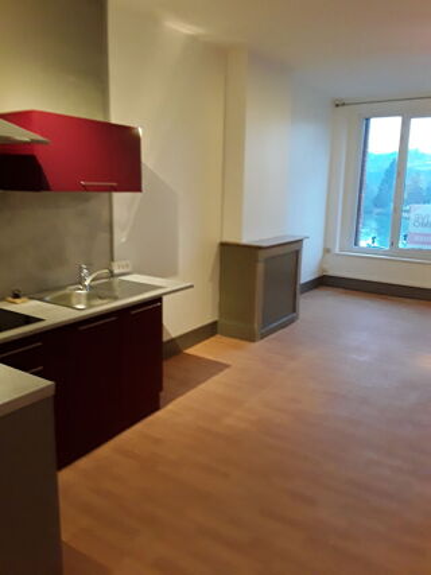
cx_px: 216
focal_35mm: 27
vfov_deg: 65.3
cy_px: 288
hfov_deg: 51.3
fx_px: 448
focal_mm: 2.91
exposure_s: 1/25
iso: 200
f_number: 1.9
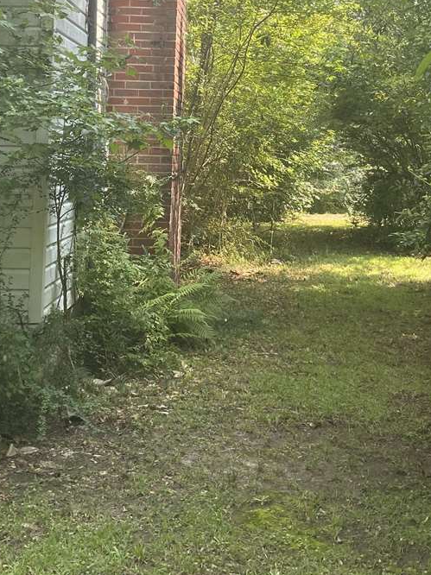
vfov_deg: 31.0
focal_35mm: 60
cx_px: 208
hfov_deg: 24.4
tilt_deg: +5.8
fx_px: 997
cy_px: 75
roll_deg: -1.7
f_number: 1.8
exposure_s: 1/329
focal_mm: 4.25
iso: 32
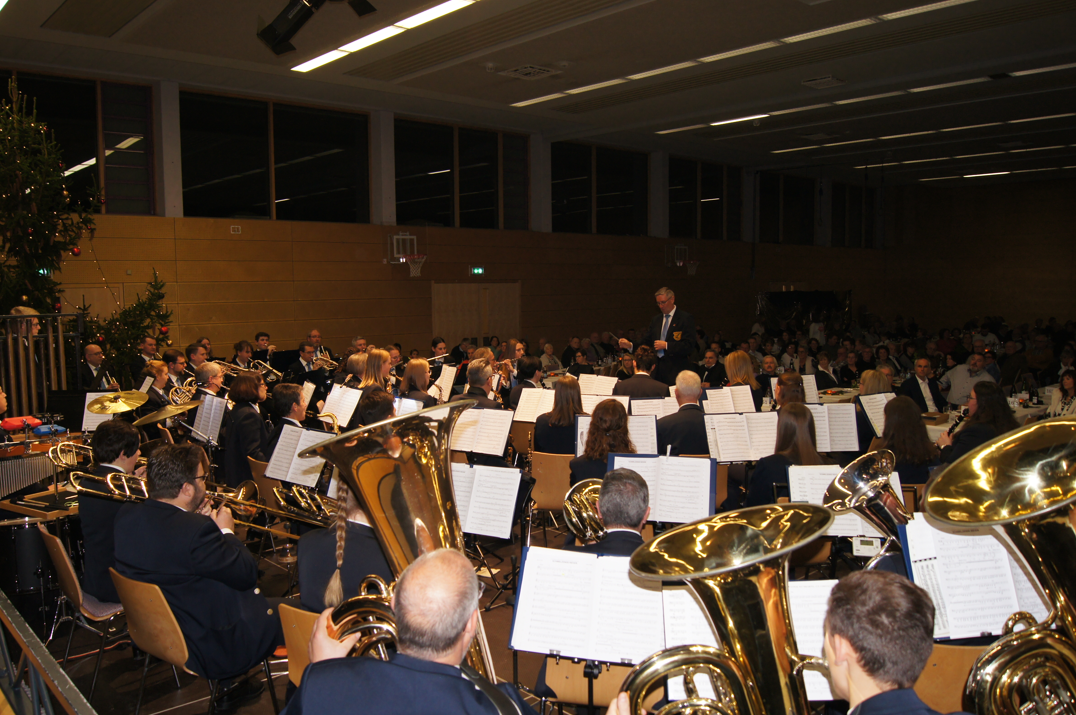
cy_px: 367
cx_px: 533
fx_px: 836
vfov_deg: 46.3
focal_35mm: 28
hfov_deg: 65.5
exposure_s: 1/60
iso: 400
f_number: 5.6
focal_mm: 18
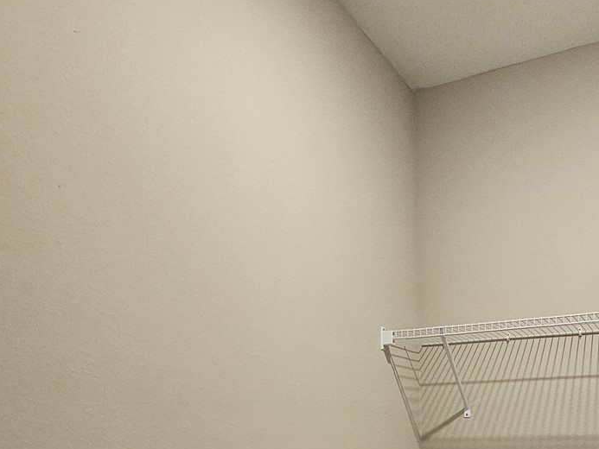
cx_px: 481
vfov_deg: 38.5
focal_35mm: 30
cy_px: 496
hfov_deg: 55.6
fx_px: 519
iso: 320
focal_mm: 2.2
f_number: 2.2
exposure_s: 1/60
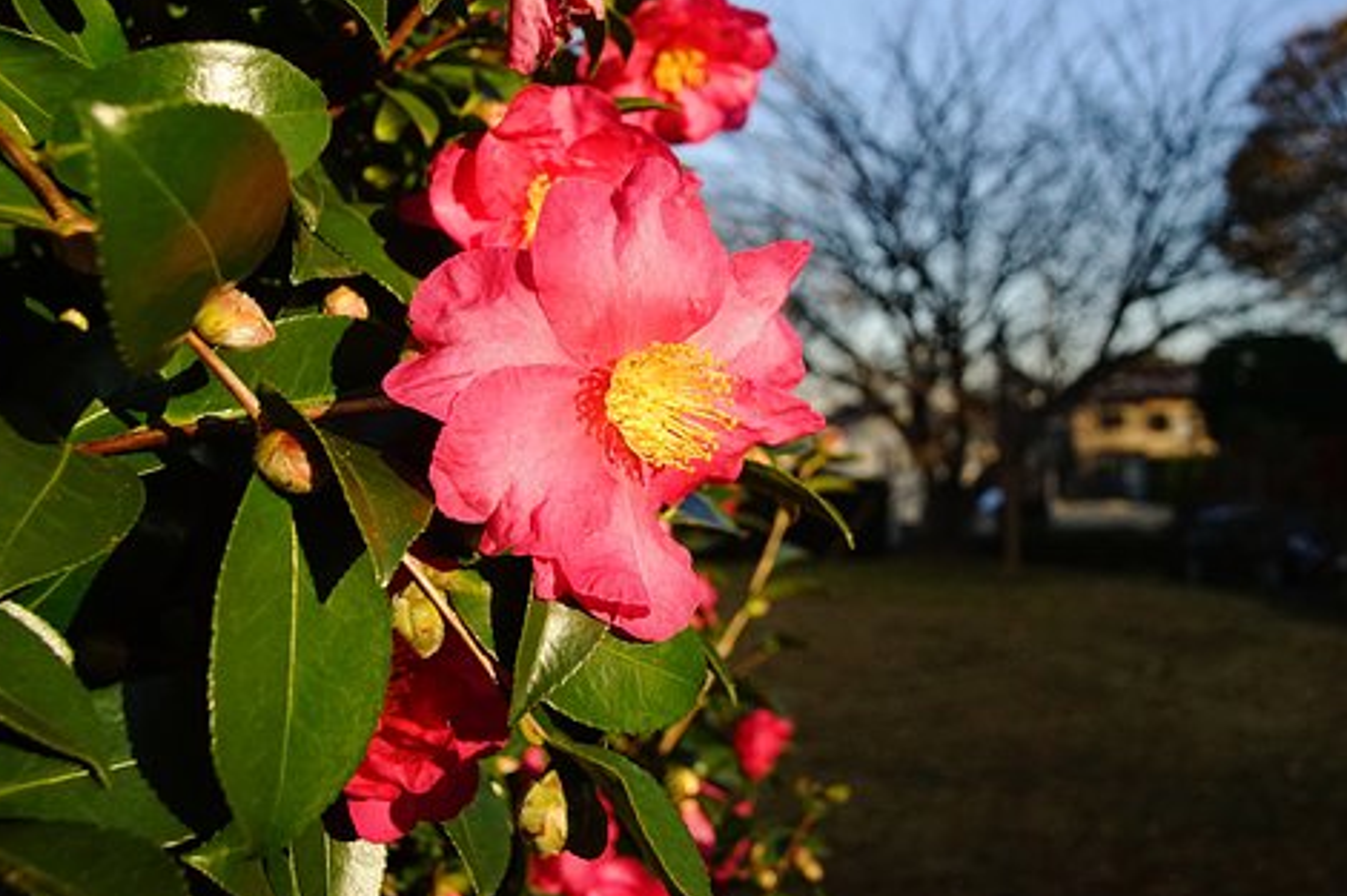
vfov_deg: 35.9
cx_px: 688
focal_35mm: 37
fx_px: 1384
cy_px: 419
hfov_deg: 51.9
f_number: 9
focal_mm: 34
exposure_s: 1/3200
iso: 4000
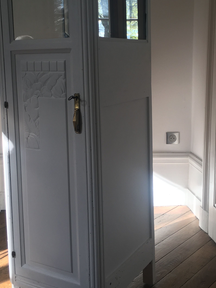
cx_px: 112
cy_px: 107
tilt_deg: -6.4
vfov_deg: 40.1
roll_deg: +0.2
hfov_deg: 30.9
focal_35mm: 47
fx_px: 391
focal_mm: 4.15
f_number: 2.2
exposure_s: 1/100
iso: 25
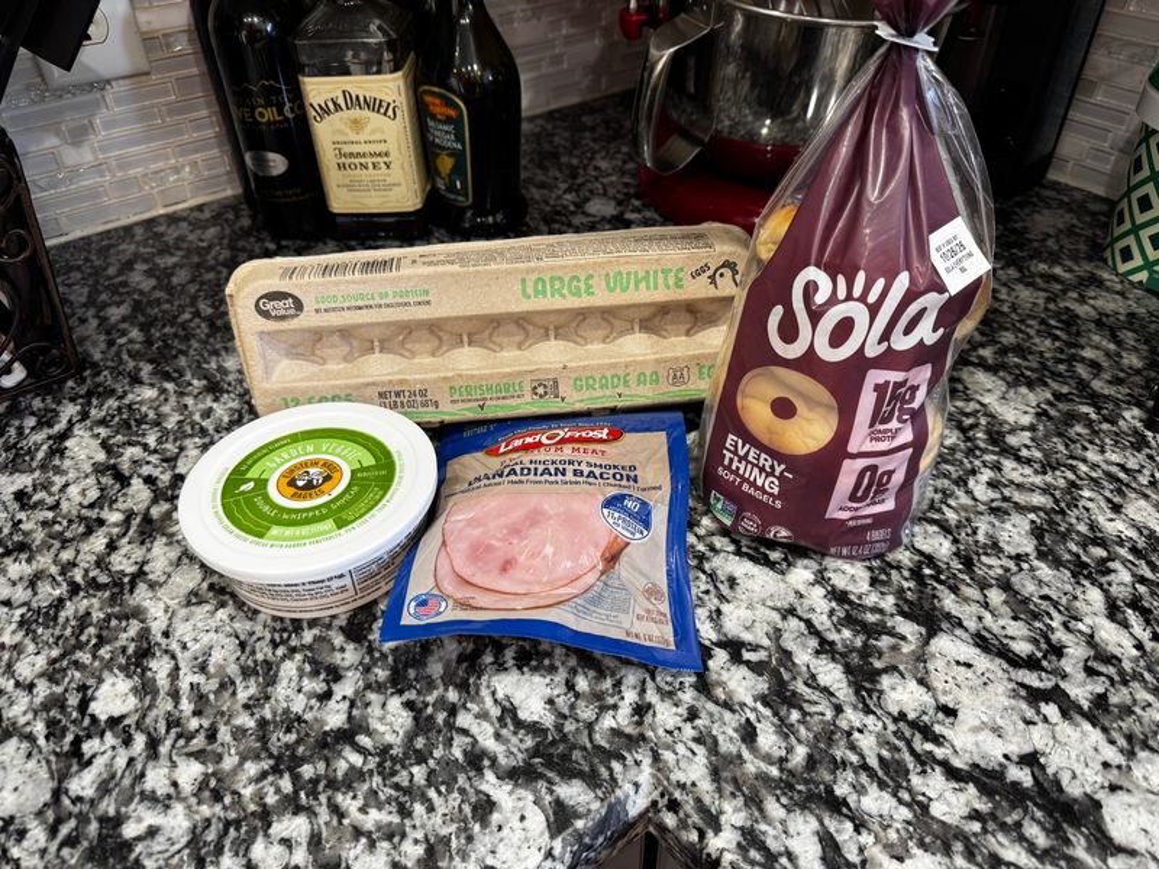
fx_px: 804
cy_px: 434
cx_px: 580
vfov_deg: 56.8
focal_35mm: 24
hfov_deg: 71.6
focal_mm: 6.76
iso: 200
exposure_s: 1/60
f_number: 1.78
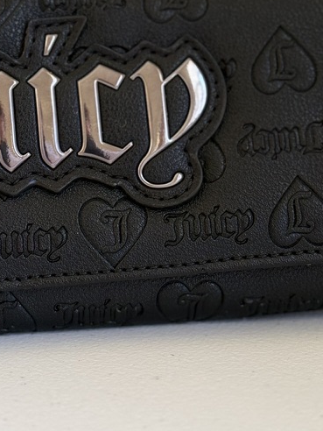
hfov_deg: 14.8
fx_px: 1244
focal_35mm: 100
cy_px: 39
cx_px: 141
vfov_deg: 19.3
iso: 160
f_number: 1.78
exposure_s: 1/60
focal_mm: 6.76
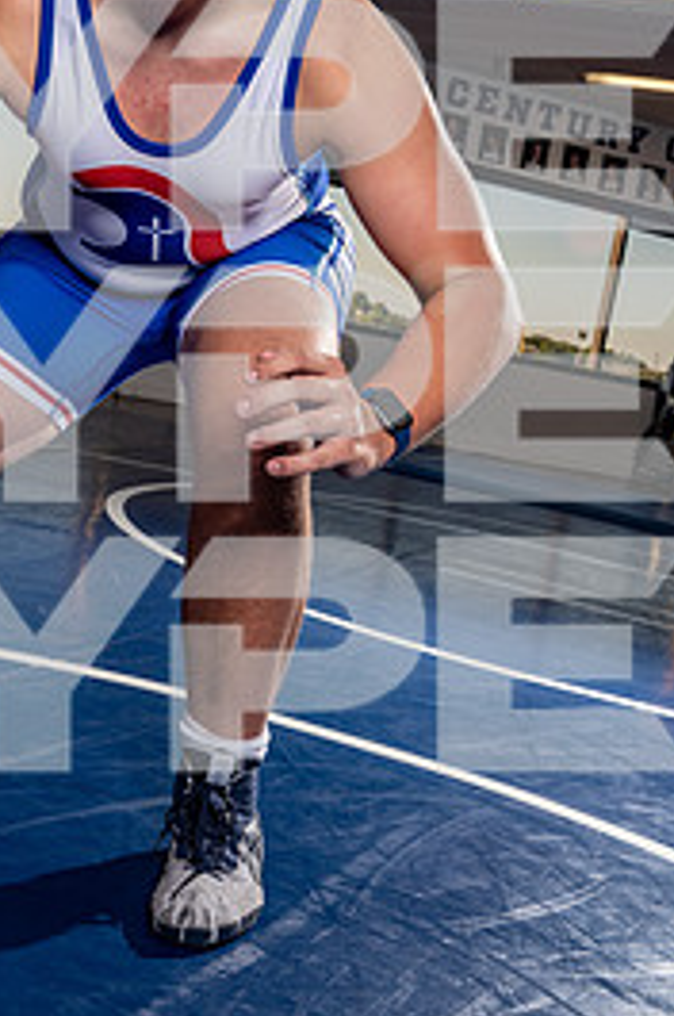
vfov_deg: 38.7
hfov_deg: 25.9
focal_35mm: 51
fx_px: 1436
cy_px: 387
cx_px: 134
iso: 200
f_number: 8
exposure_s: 1/250
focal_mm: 30
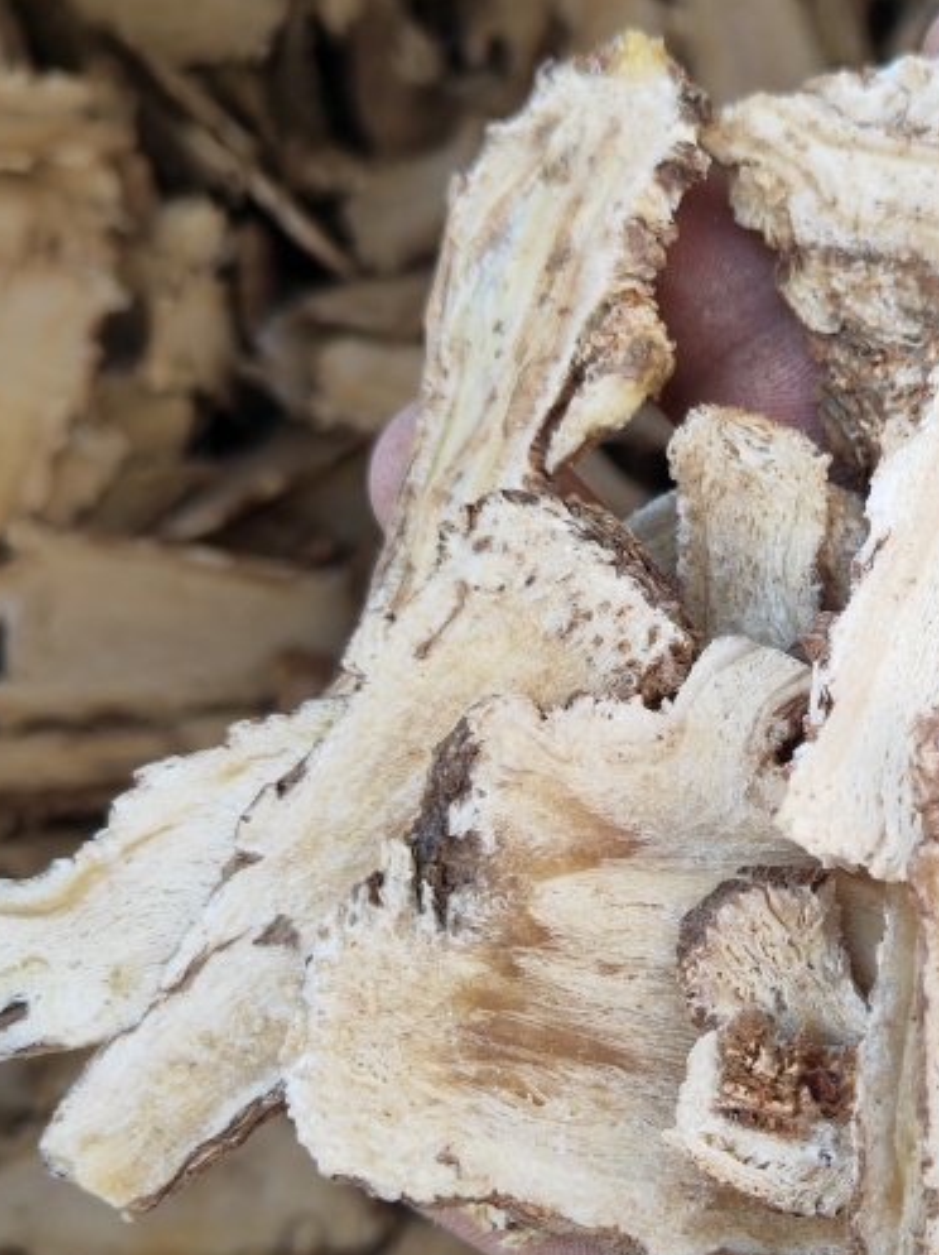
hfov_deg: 23.9
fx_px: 2100
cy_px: 817
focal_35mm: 58
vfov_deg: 33.0
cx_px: 977
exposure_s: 1/392
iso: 100
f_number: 1.9
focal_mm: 5.52
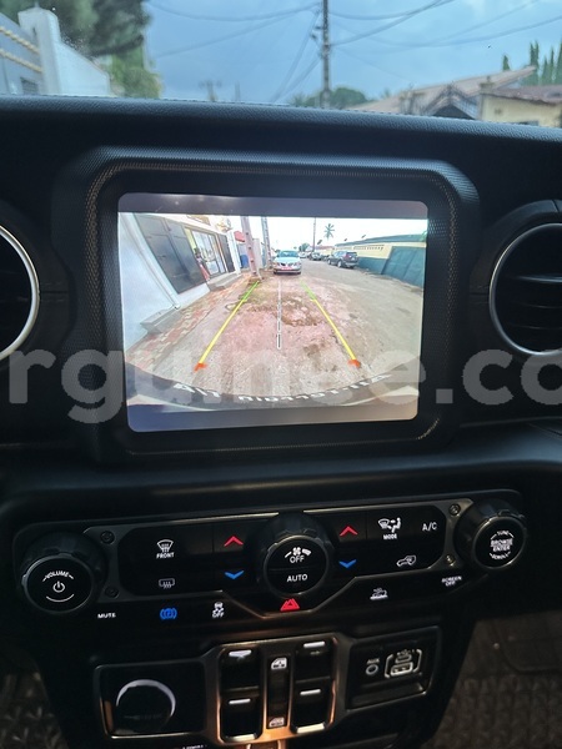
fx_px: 520
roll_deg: +2.5
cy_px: 374
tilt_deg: -23.5
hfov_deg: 56.8
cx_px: 281
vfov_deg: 71.6
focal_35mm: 24
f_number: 1.78
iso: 250
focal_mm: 6.86
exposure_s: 1/60
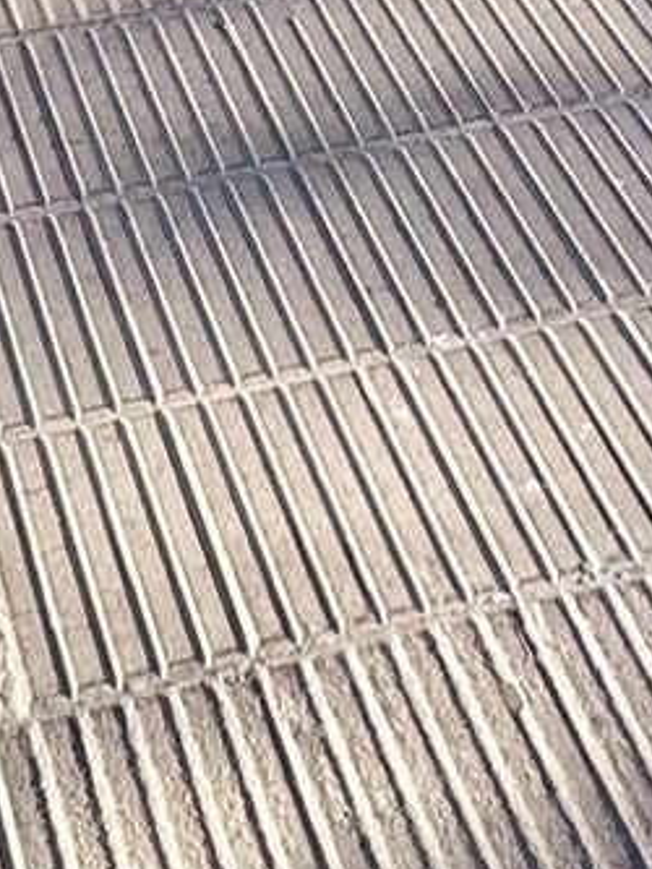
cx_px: -130
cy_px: -1516
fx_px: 2158
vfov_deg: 12.8
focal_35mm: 86
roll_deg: +0.5
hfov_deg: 16.5
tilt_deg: -0.8
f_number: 2.2
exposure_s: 1/99
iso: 80
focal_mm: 2.22
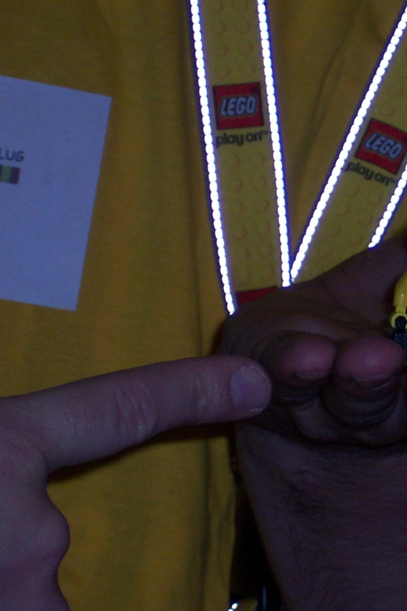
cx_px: 415
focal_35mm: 238
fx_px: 4034
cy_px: 308
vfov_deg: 8.6
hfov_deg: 5.8
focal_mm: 22.4
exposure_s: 1/125
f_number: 4.9
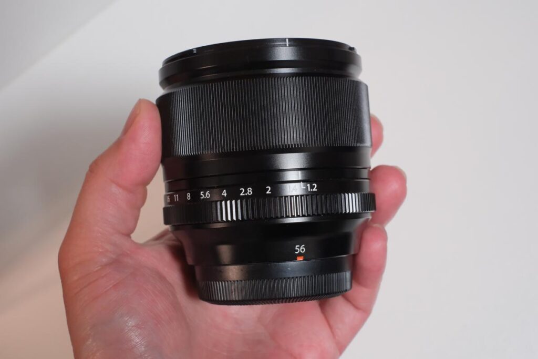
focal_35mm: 53
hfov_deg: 37.5
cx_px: 269
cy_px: 180
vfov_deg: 25.5
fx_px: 792
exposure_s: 1/52
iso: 3200
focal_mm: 35
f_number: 8
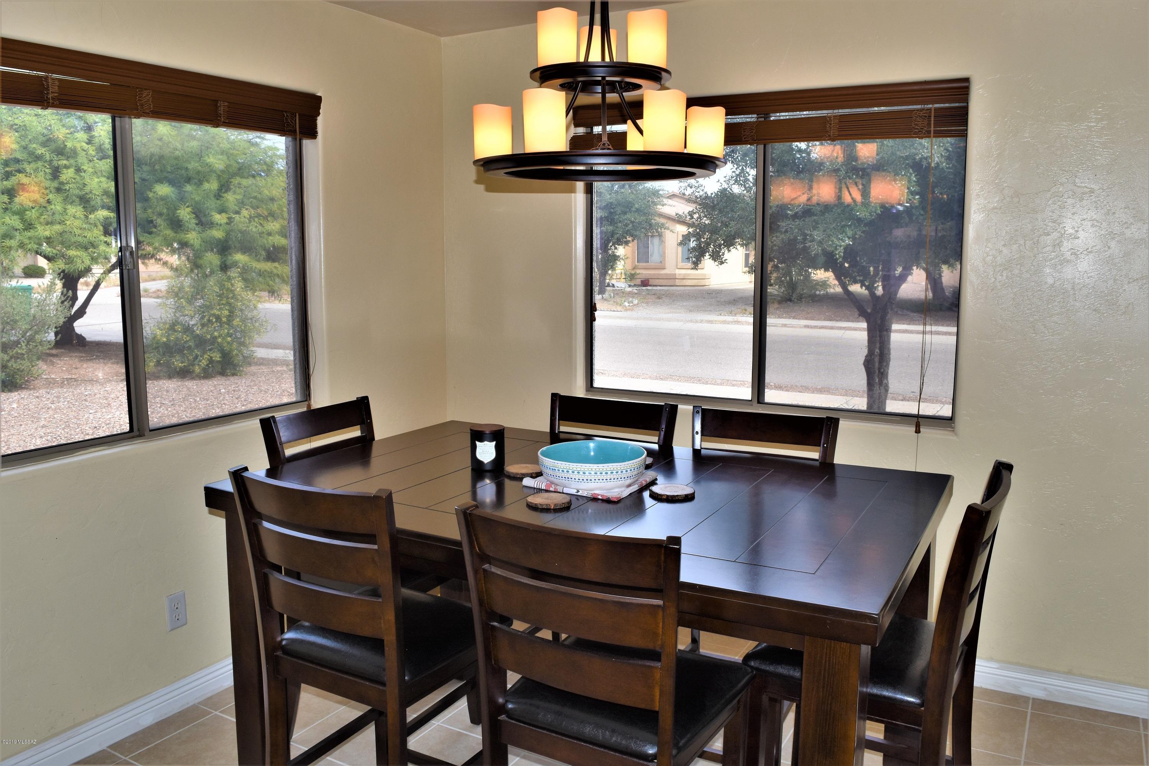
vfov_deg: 47.9
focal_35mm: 27
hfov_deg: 67.4
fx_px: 862
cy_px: 383
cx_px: 574
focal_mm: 18
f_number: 10
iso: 320
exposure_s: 1/125
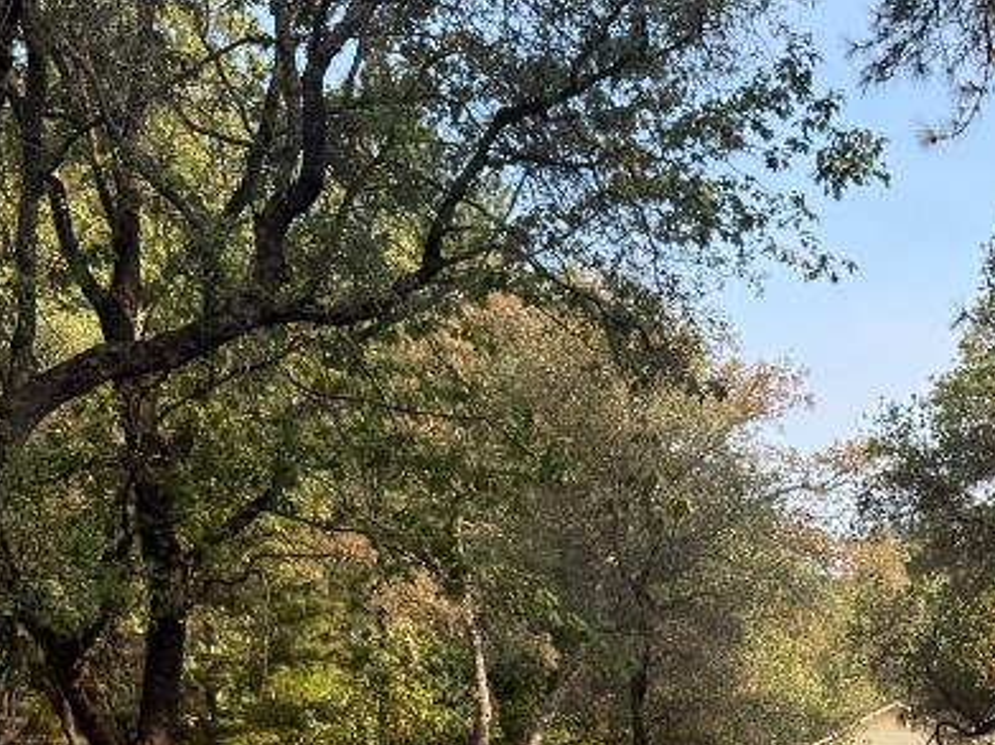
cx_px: 1188
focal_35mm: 92
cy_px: 1021
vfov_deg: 15.2
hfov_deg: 20.0
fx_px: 2644
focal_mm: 6.76
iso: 80
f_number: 1.78
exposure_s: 1/678
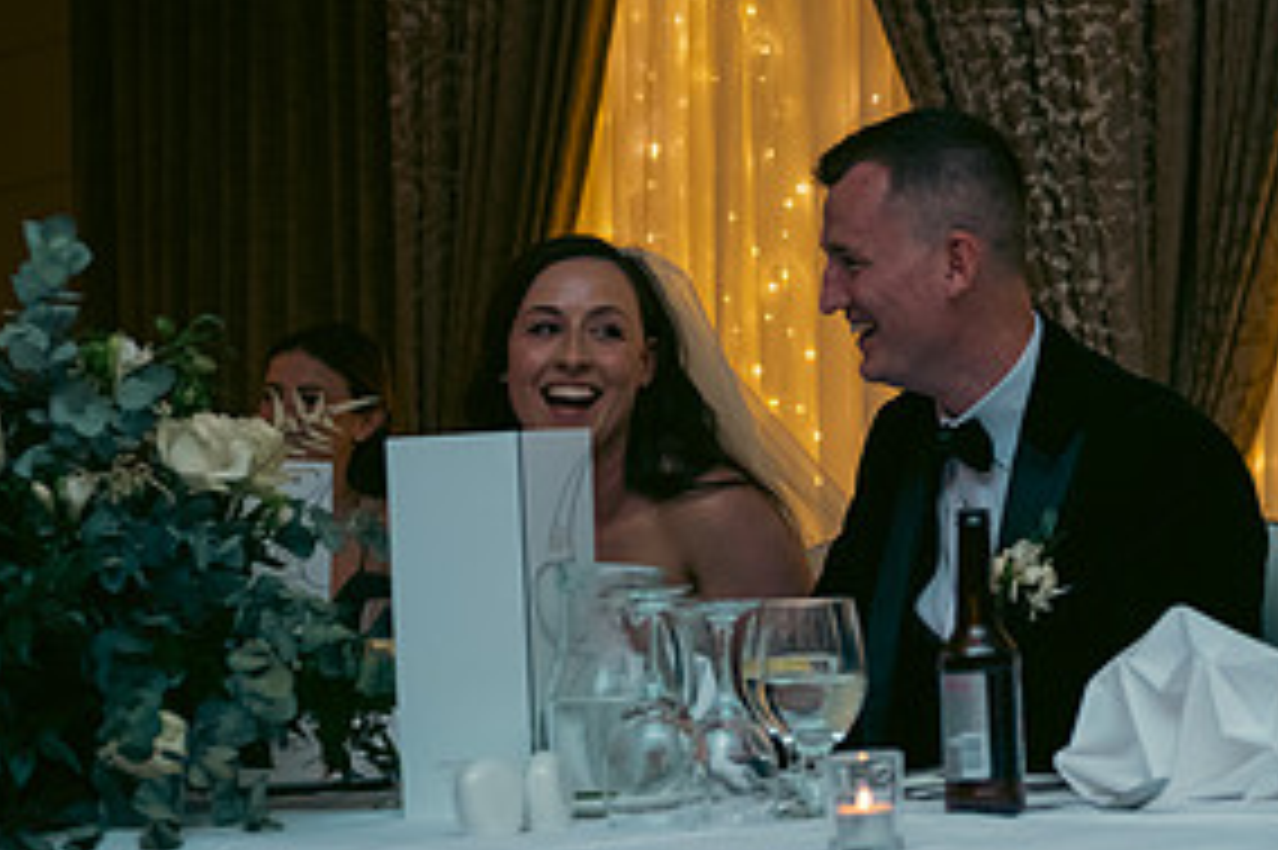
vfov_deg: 13.9
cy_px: 245
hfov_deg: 20.5
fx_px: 3477
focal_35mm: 98
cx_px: 1062
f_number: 3.5
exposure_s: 1/160
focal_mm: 48
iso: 800
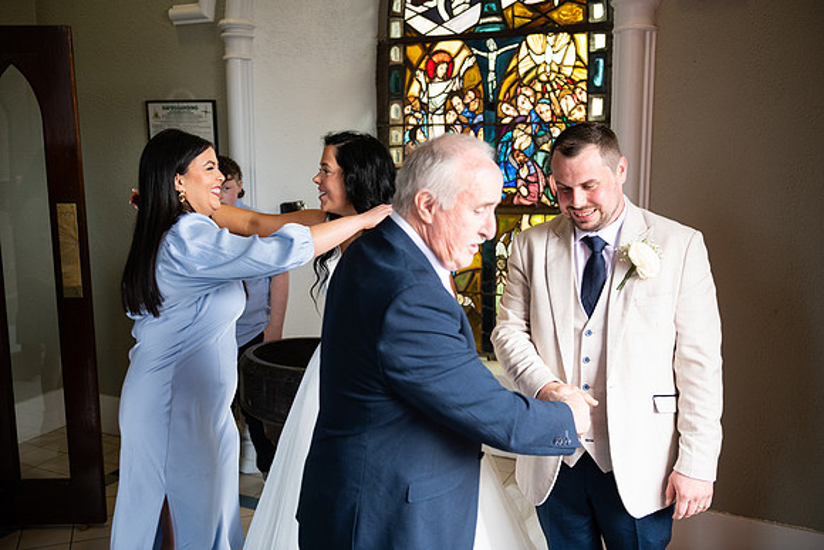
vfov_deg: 37.9
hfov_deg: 54.4
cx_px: 412
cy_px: 275
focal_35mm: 35
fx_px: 801
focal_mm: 35
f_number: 3.5
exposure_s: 1/160
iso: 640
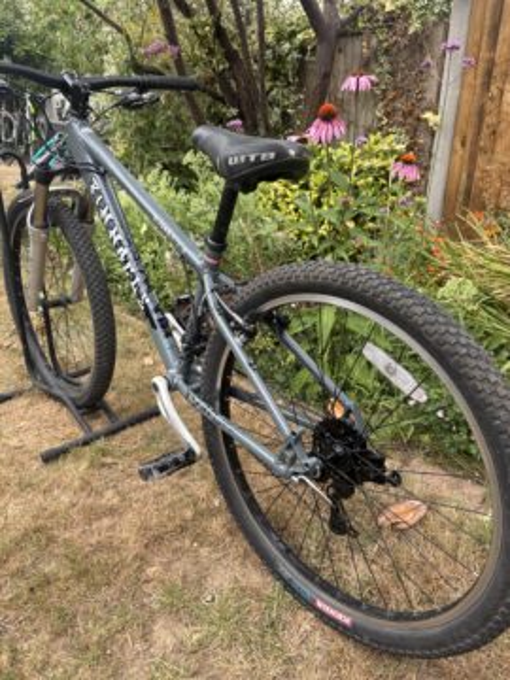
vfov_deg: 67.3
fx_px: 511
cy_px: 340
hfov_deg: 53.1
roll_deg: -0.5
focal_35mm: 26
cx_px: 255
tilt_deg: -24.5
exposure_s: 1/531
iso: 50
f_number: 1.6
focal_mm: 5.96
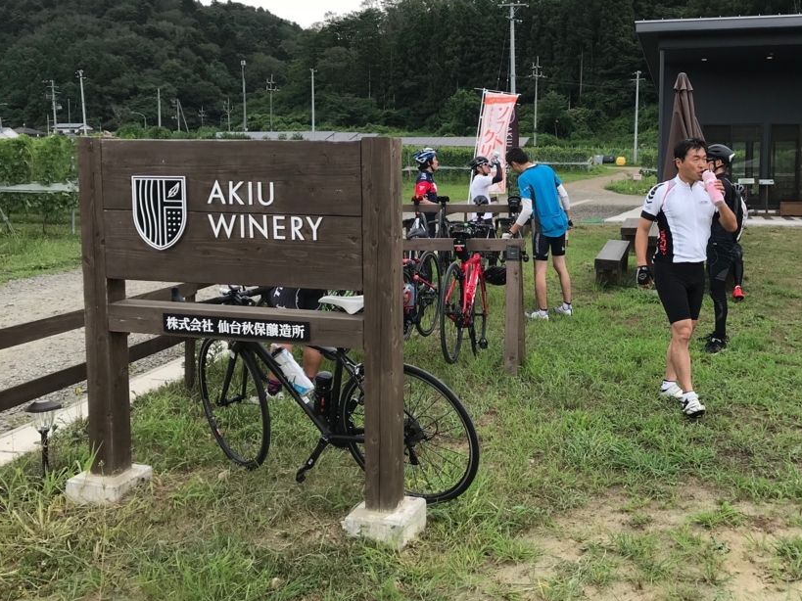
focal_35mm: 35
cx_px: 497
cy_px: 243
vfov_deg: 40.5
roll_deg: +0.2
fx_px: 811
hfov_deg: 52.1
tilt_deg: -4.9
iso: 20
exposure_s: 1/833
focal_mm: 3.99
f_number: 1.8
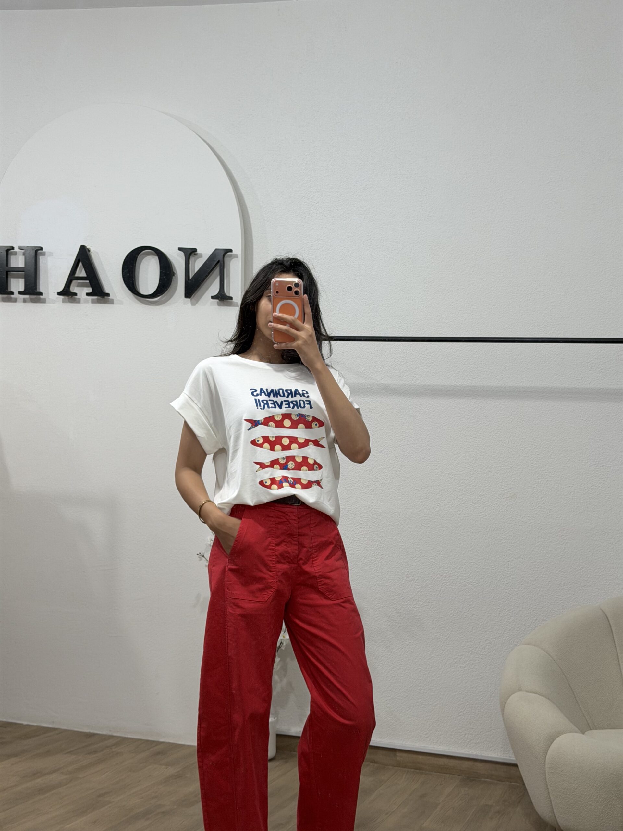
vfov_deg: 39.7
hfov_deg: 30.3
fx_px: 1152
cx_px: 312
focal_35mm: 48
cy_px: 416
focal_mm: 6.76
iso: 50
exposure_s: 1/50
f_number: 1.78
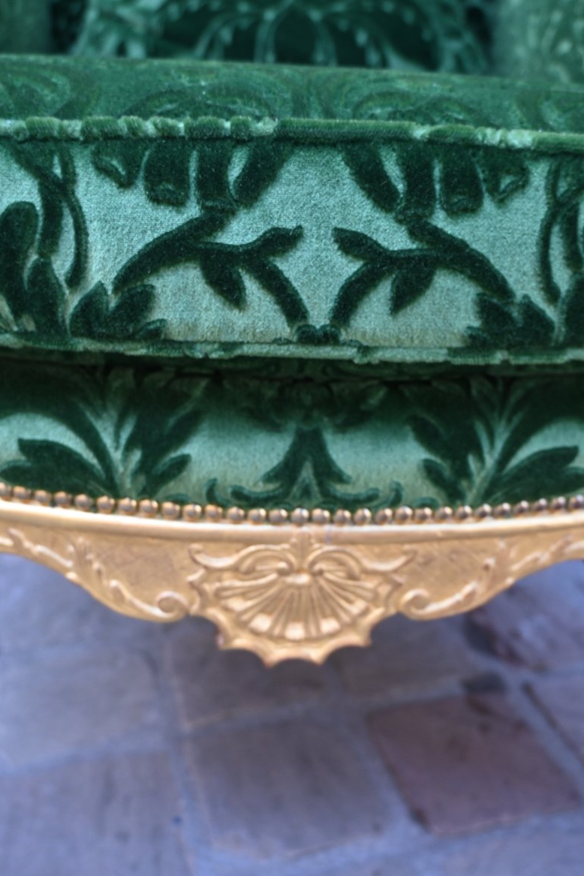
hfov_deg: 36.6
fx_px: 882
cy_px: 440
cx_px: 291
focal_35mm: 36
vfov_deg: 52.8
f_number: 3.8
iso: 400
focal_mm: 23.5
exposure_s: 1/200
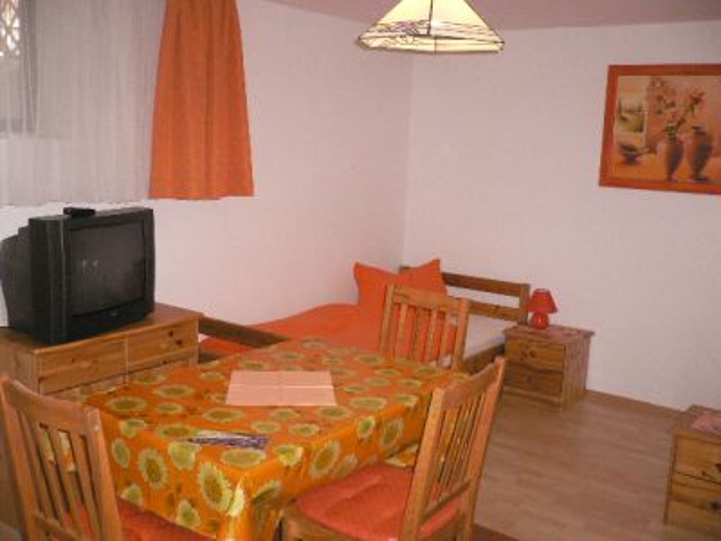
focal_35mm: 35
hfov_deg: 52.6
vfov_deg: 40.7
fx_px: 729
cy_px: 270
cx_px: 360
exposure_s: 1/60
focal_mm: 5.8
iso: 300
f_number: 2.8
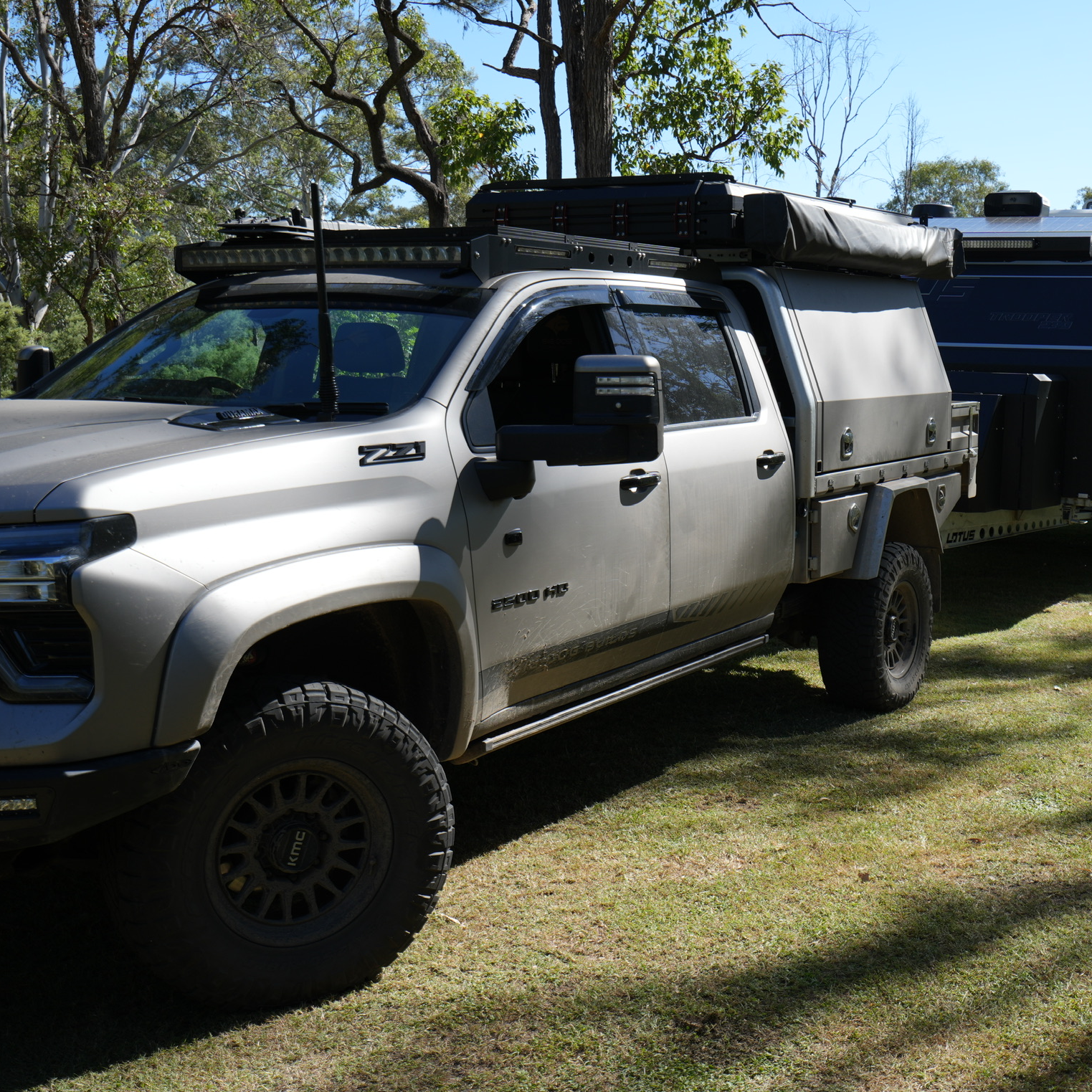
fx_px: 1606
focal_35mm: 45
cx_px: 779
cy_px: 546
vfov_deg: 37.6
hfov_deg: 36.9
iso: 100
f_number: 5.6
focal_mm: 35
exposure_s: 1/320
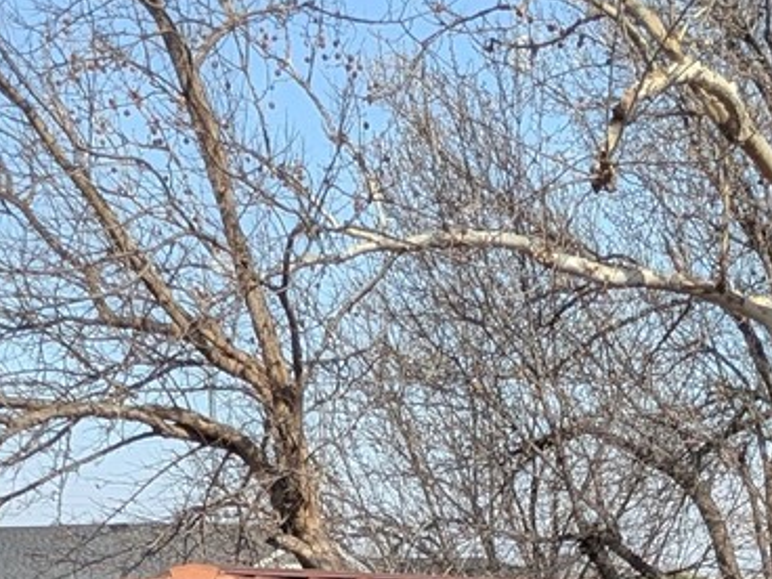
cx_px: 508
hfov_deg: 26.5
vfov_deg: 16.6
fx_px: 1628
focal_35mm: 73
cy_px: 1062
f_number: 2.2
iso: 49
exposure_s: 1/1013
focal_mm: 1.83
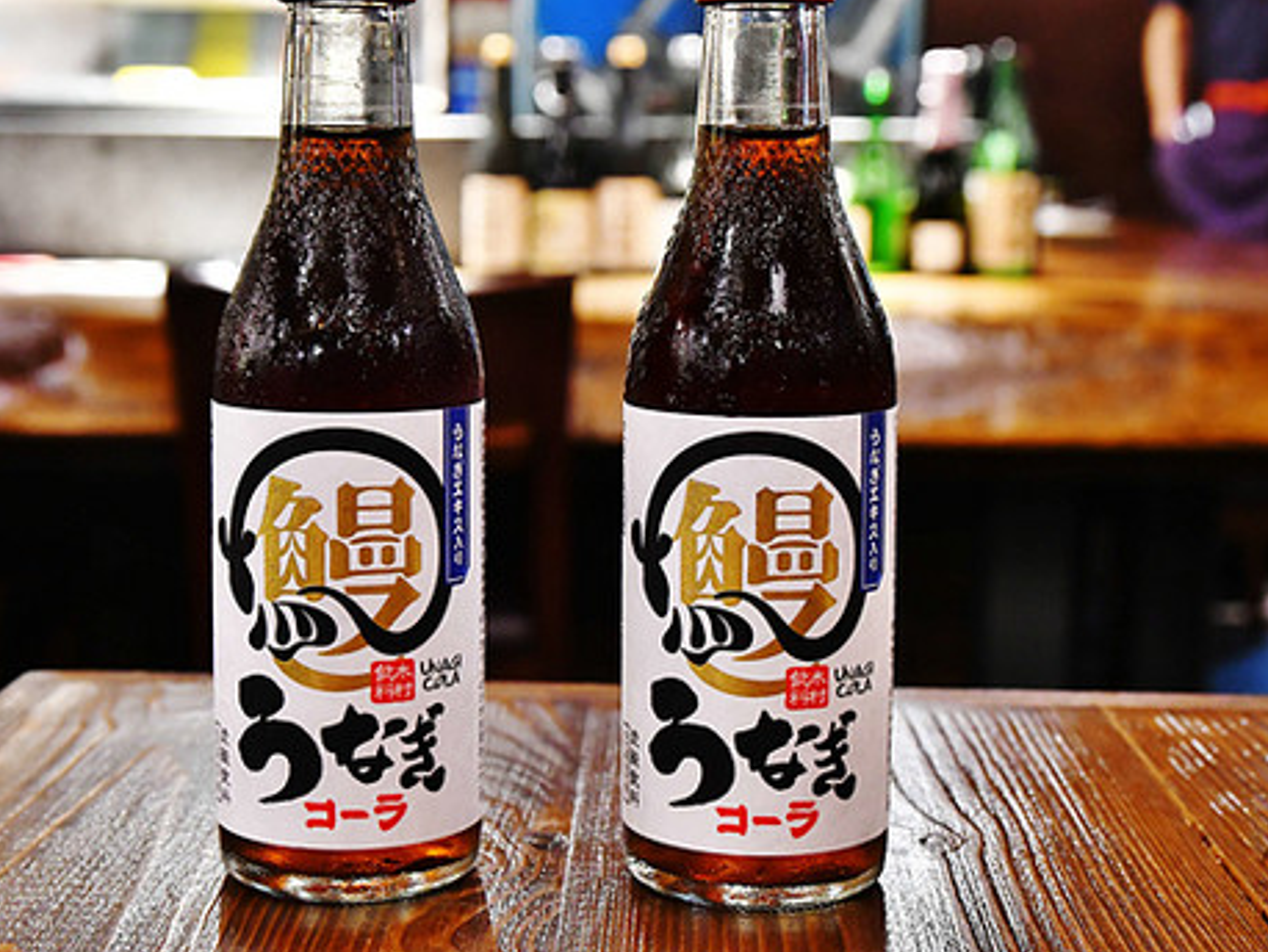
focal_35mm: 68
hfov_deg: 28.5
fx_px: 2492
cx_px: 584
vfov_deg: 21.6
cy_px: 437
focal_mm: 36
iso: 1600
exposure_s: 1/20
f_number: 5.6
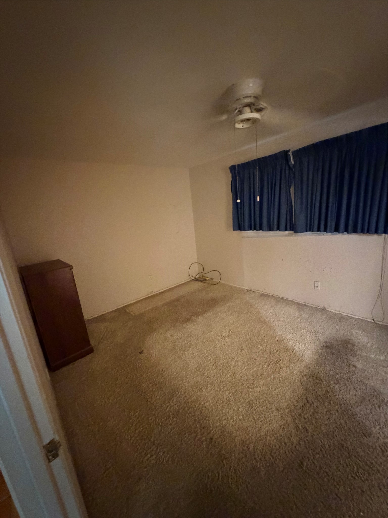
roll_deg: +8.0
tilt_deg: -12.0
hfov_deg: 85.7
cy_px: 259
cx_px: 194
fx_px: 209
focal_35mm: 14
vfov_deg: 102.1
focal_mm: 2.22
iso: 1250
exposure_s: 1/30
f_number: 2.2
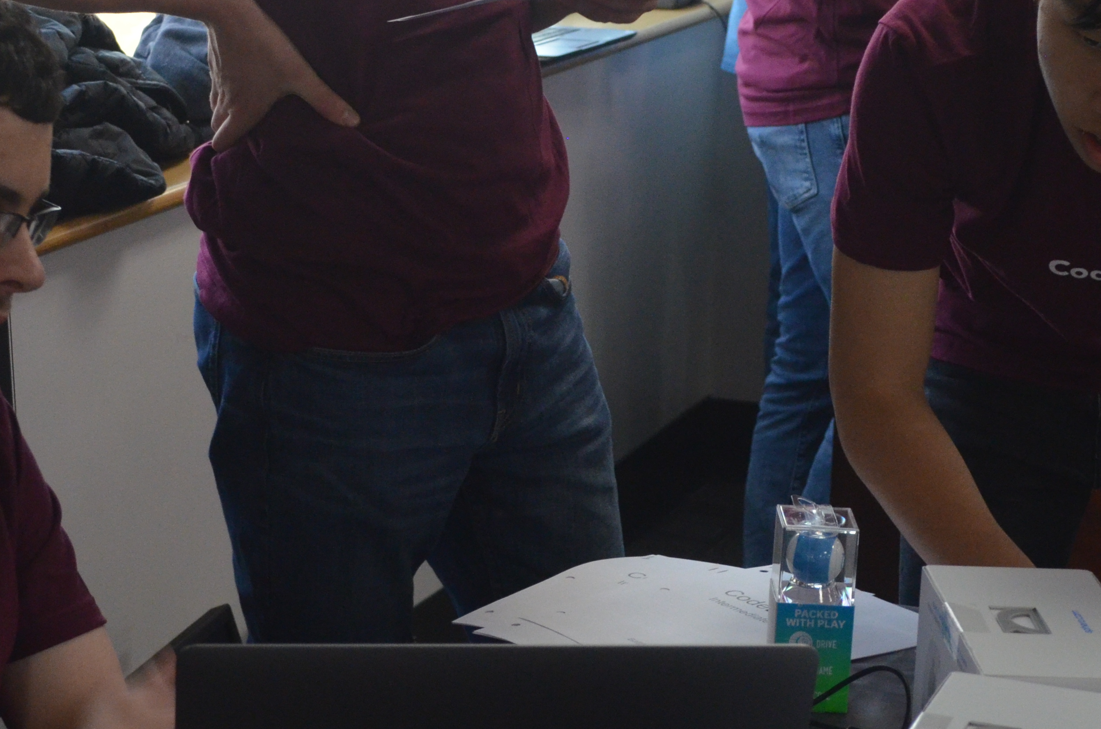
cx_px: 442
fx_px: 3083
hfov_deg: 20.2
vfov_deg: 13.5
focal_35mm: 101
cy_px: 221
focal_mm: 34
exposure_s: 1/30
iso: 1800
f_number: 5
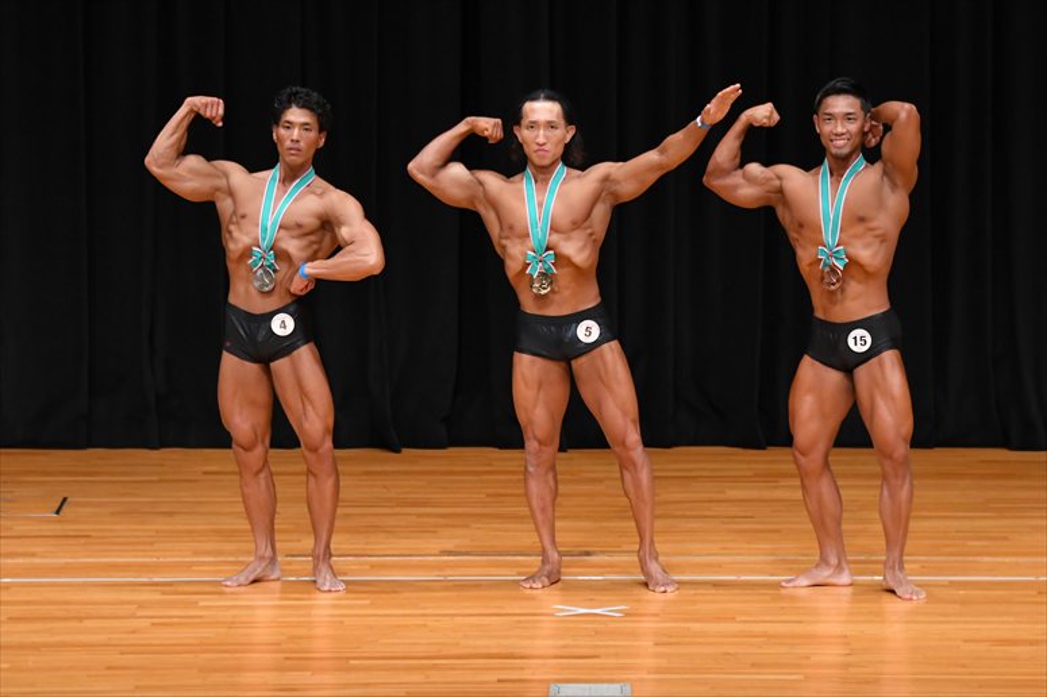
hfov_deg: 8.6
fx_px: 6977
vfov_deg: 5.7
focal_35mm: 240
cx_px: 524
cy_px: 348
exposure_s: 1/400
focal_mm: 160
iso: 3200
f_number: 5.6
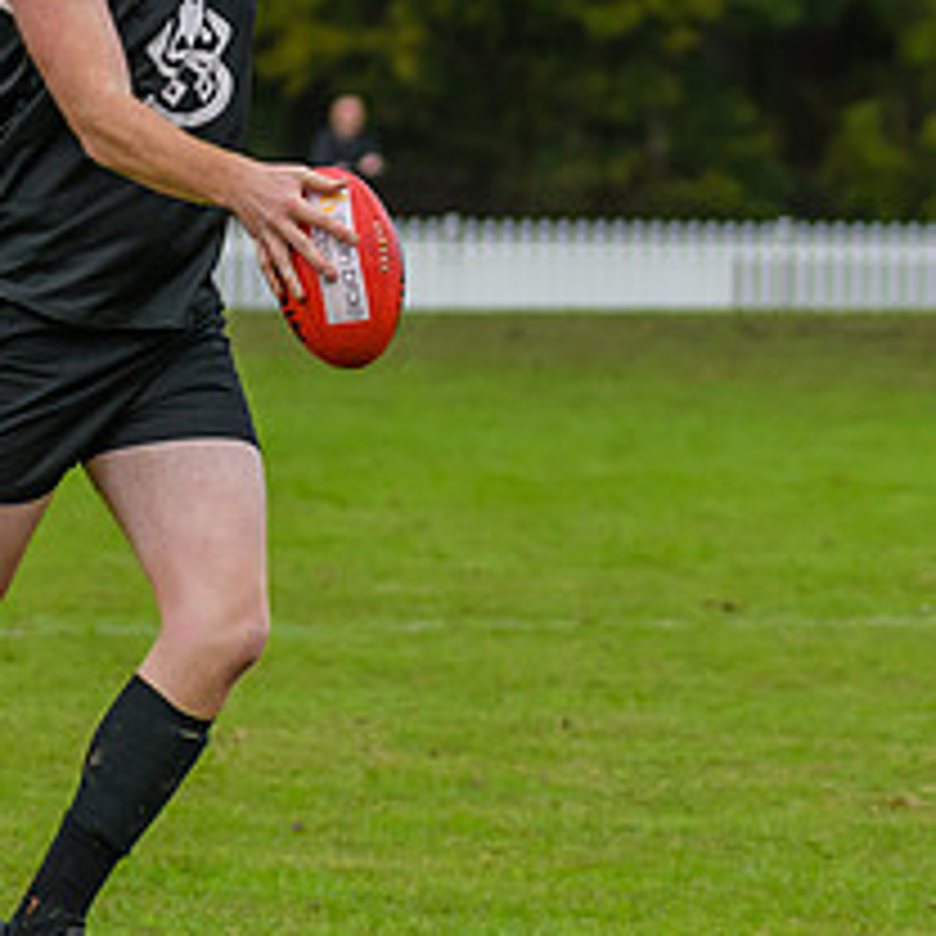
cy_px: 386
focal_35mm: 638
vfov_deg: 2.7
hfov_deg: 2.7
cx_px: 360
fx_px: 19518
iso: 800
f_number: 5
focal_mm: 170
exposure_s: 1/1250
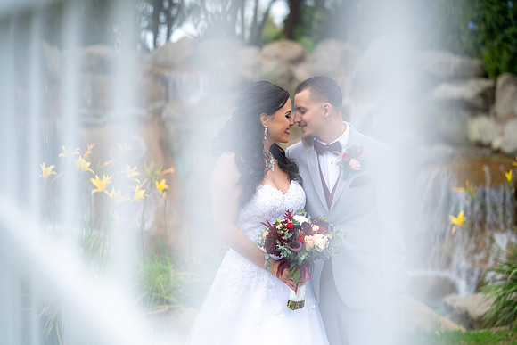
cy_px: 172
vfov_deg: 16.1
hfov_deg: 23.9
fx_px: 1221
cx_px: 258
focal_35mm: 85
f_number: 1.8
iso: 160
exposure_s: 1/1600
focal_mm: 85
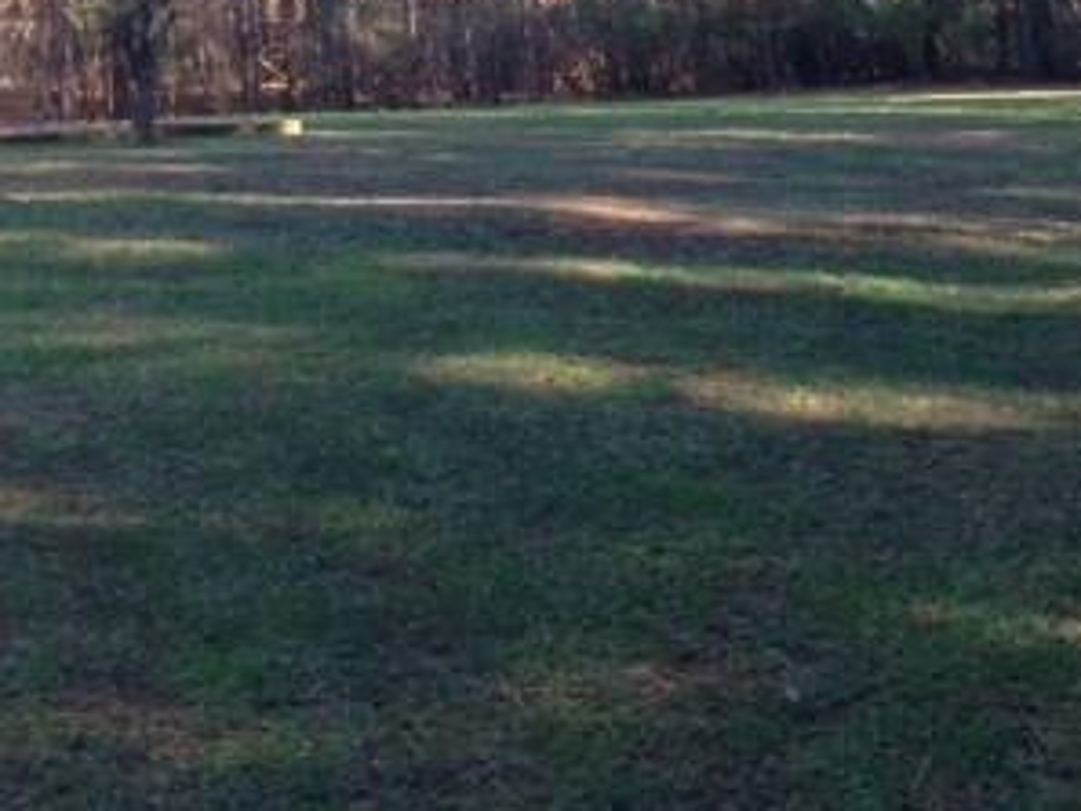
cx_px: 903
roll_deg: +3.3
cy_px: -55
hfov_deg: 26.7
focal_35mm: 71
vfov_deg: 19.9
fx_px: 2218
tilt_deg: -1.2
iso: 64
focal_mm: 4.12
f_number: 2.4
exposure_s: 1/120
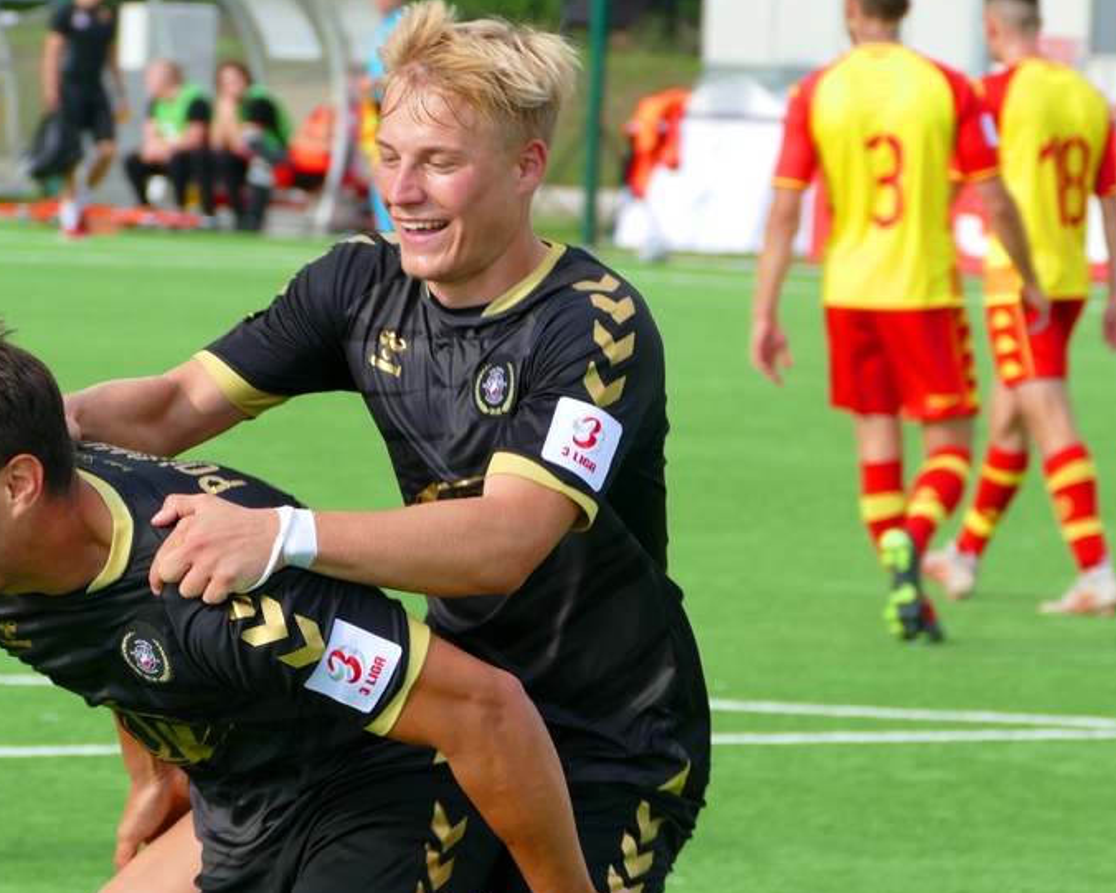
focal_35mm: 353
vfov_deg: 4.4
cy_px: 466
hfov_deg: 5.5
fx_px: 11661
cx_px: 505
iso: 125
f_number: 4
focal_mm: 80.51
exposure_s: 1/500
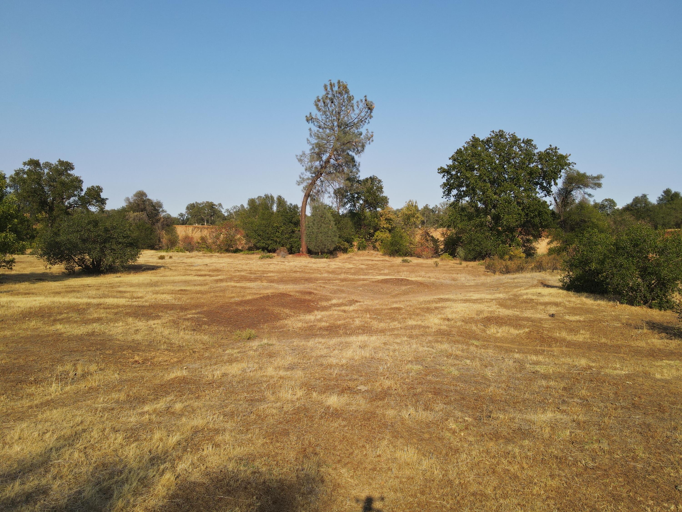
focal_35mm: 24
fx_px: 473
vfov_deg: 56.8
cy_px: 256
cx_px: 341
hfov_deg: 71.6
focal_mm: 4.5
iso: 100
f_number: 2.8
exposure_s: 1/640
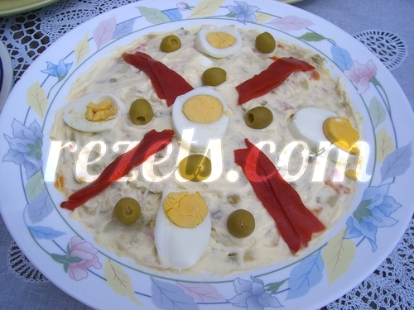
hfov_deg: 49.0
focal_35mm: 38
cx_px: 207
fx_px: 454
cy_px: 155
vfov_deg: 37.7
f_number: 4.3
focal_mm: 6.2
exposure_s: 1/1600
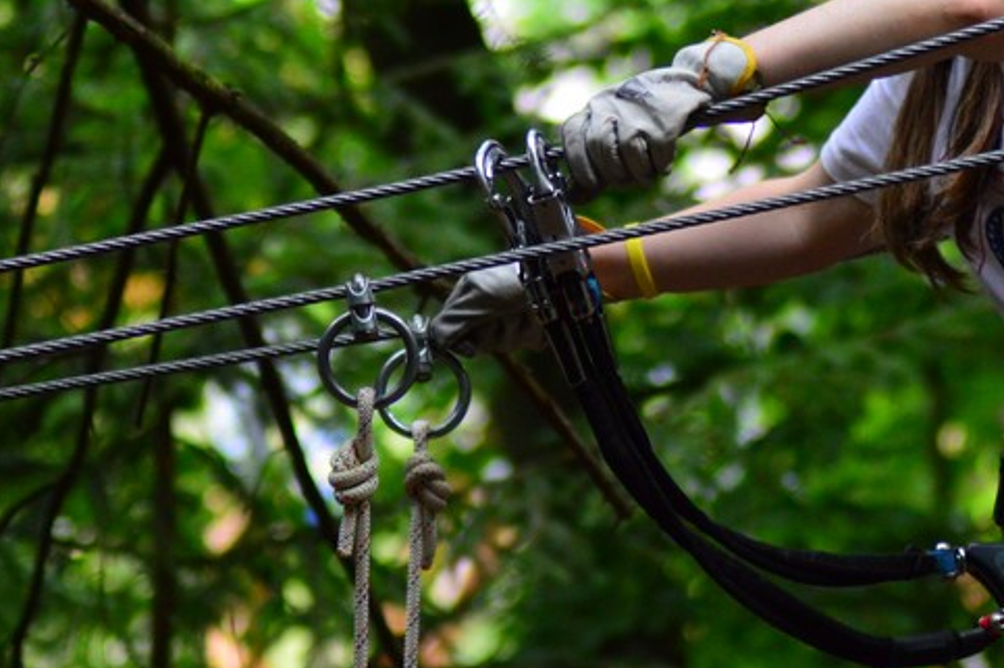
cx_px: 904
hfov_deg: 4.8
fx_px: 11954
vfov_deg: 3.2
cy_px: -7
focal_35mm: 429
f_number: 4.2
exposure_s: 1/500
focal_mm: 135
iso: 1600
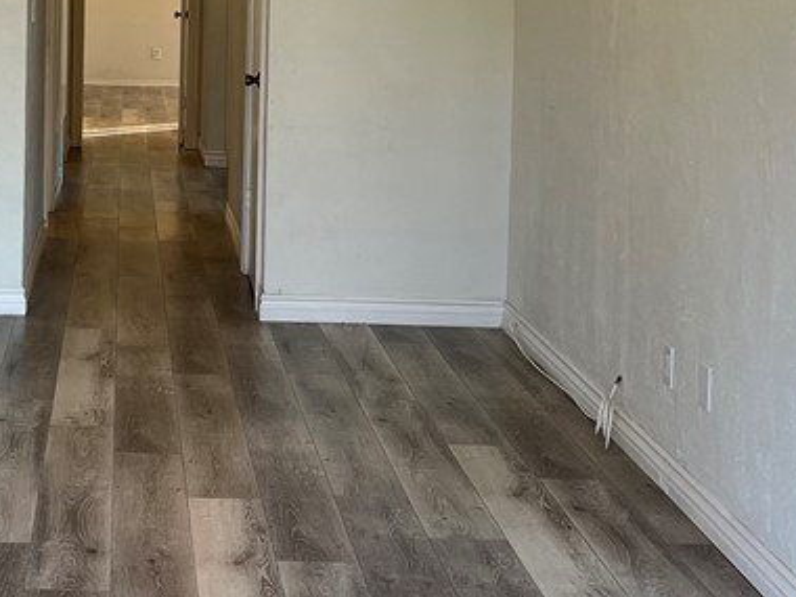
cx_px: 119
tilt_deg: -2.6
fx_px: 1610
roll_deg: -0.7
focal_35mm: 70
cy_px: 10
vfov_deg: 20.4
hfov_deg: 27.0
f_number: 1.5
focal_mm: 5.7
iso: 64
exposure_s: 1/120
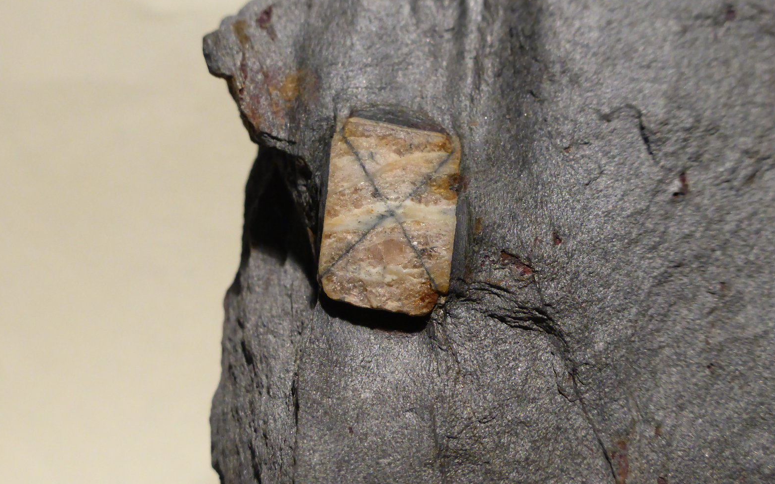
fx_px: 1119
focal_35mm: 53
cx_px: 384
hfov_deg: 38.2
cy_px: 235
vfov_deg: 24.4
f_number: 4.2
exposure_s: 1/50
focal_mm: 8.5
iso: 400
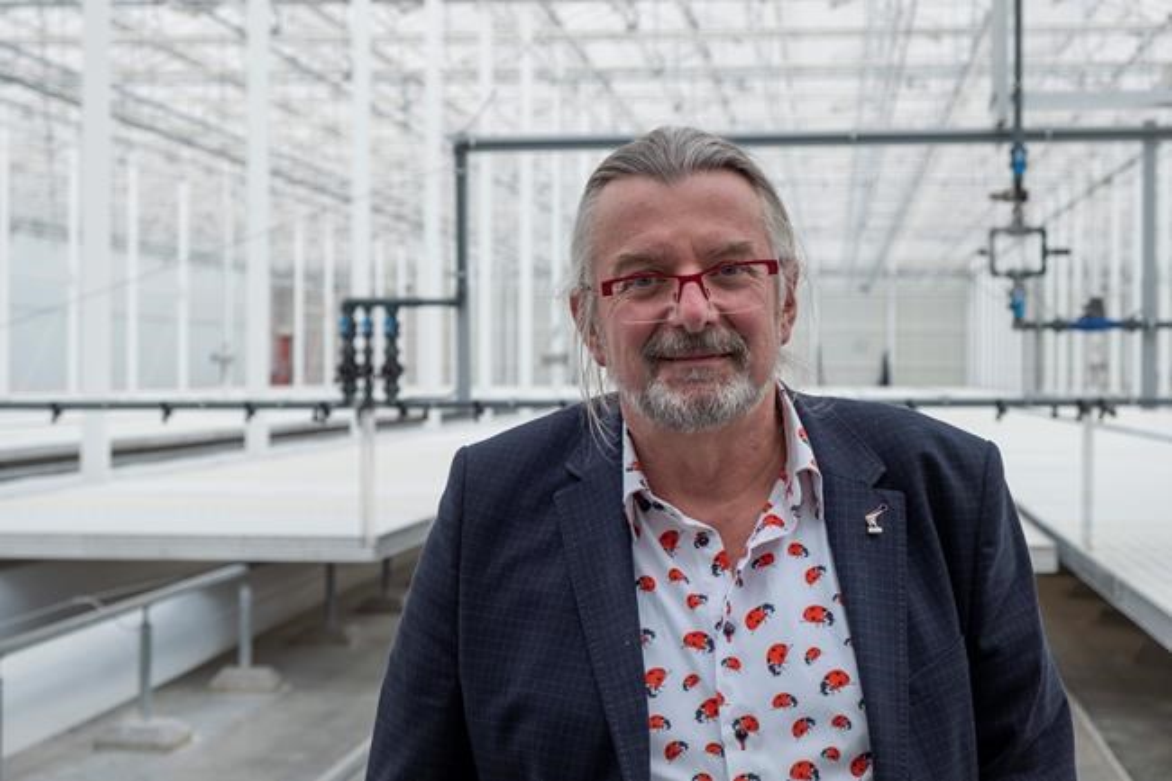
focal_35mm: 61
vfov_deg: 22.2
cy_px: 390
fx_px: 1985
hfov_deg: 32.9
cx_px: 586
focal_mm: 40.7
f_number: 5.6
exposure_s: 1/250
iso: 160
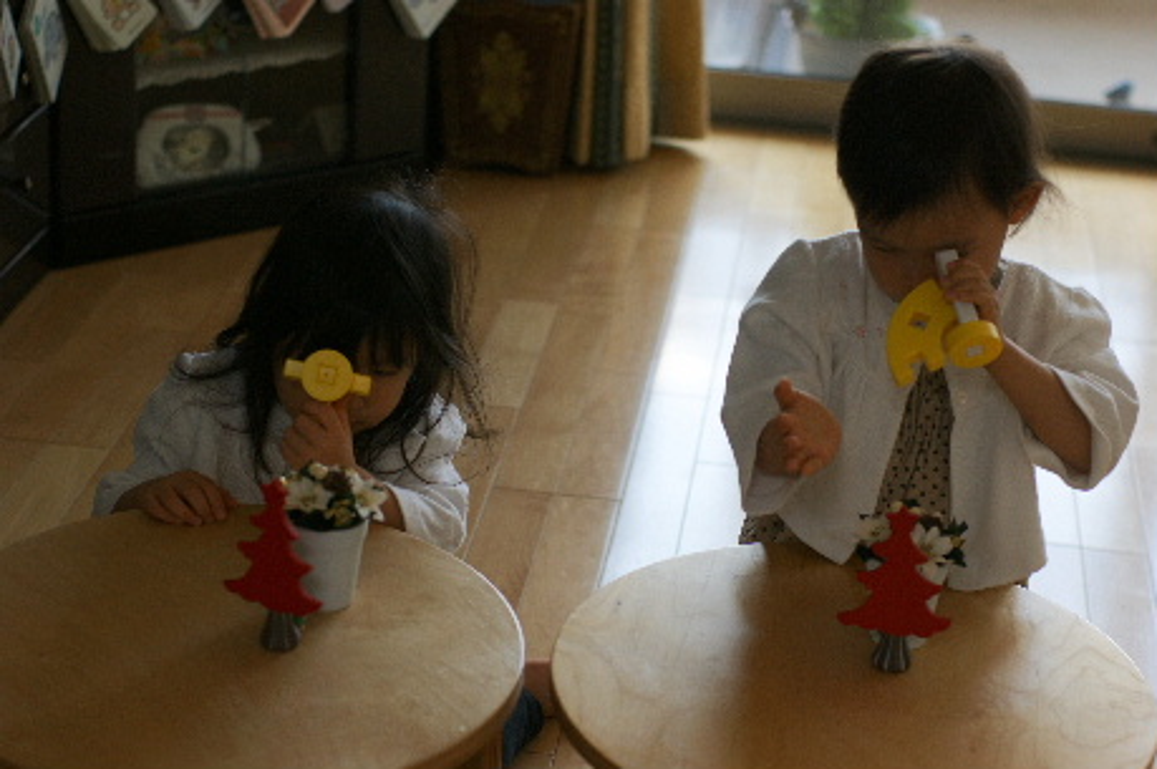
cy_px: 384
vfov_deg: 18.1
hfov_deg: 27.0
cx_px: 578
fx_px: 2408
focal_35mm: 75
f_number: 2.5
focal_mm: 50
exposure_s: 1/160
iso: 100
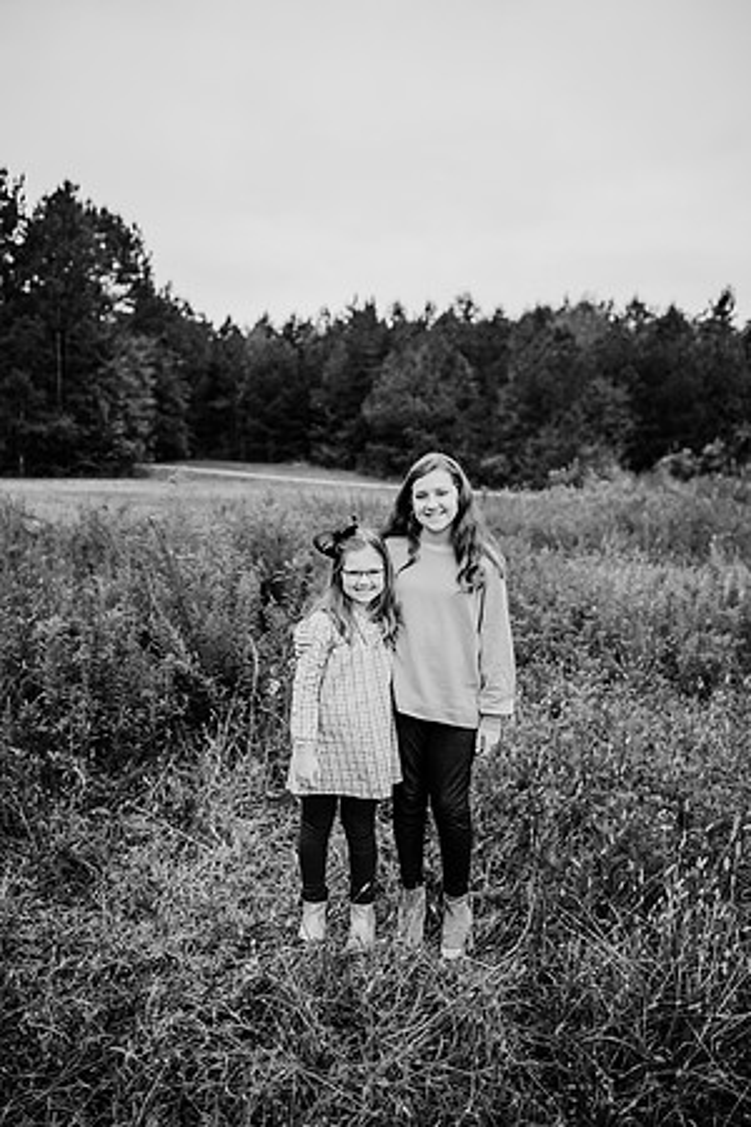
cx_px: 376
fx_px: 751
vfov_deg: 73.7
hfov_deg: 53.1
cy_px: 564
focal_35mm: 24
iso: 125
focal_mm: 24
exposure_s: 1/800
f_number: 2.2
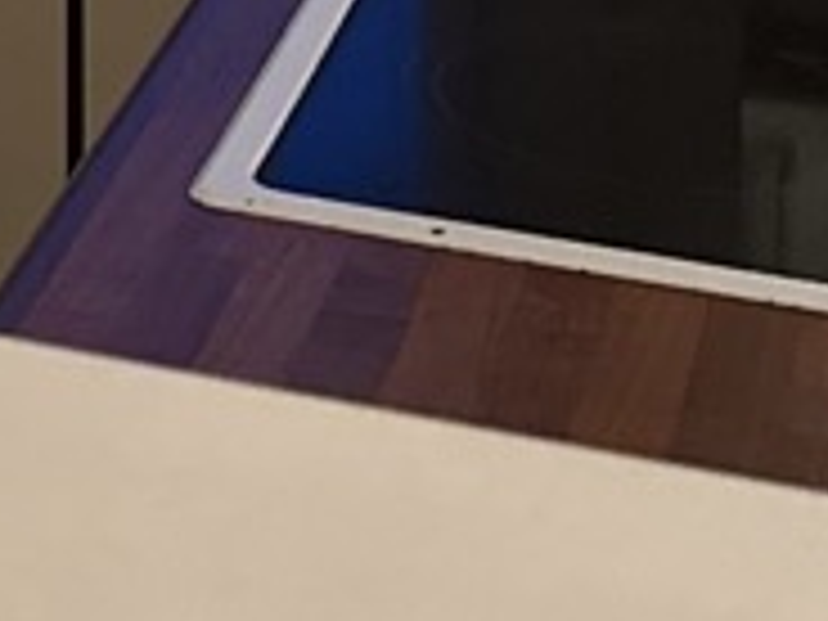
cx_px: -1044
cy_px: -1017
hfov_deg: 10.5
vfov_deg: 8.0
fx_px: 3995
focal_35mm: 167
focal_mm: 6.86
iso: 800
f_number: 1.78
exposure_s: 1/33
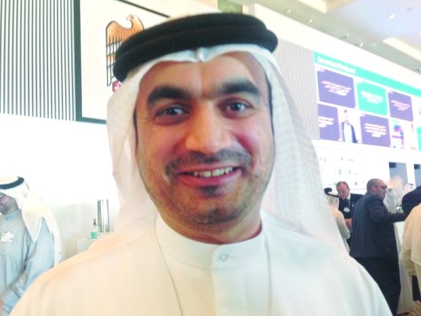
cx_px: 205
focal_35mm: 34
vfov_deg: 41.8
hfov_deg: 53.9
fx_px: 414
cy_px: 156
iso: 160
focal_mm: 4.12
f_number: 2.4
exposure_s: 1/20
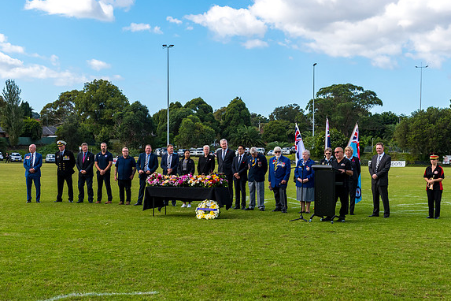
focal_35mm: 59
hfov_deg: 33.9
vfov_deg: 23.0
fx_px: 739
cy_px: 160
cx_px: 226
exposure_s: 1/1250
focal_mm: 34
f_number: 6.3
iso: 400
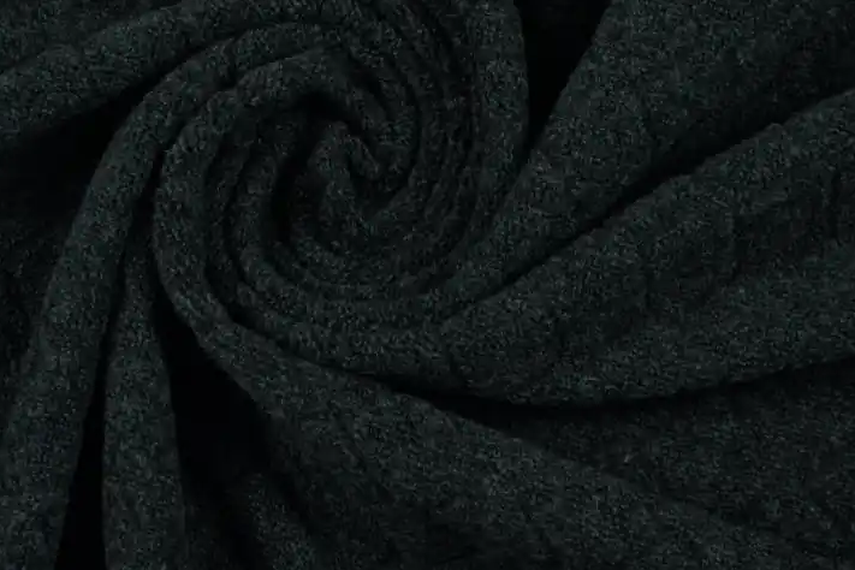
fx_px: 2304
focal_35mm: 97
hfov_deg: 21.0
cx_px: 331
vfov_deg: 14.1
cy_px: 170
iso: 100
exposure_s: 1/5
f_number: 6.3
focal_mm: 46
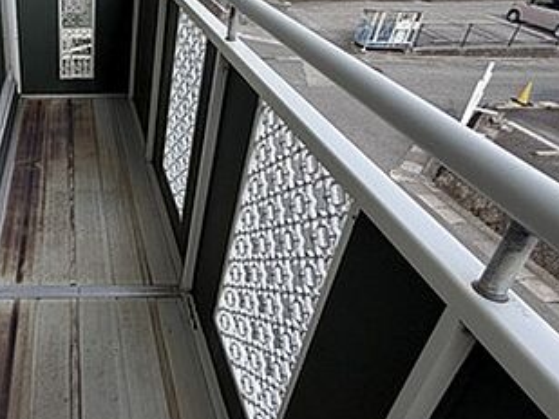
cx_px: 74
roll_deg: +0.7
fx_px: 468
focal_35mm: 29
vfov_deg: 47.2
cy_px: 128
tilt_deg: -27.1
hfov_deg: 55.0
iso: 64
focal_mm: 2.22
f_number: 2.2
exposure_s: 1/461
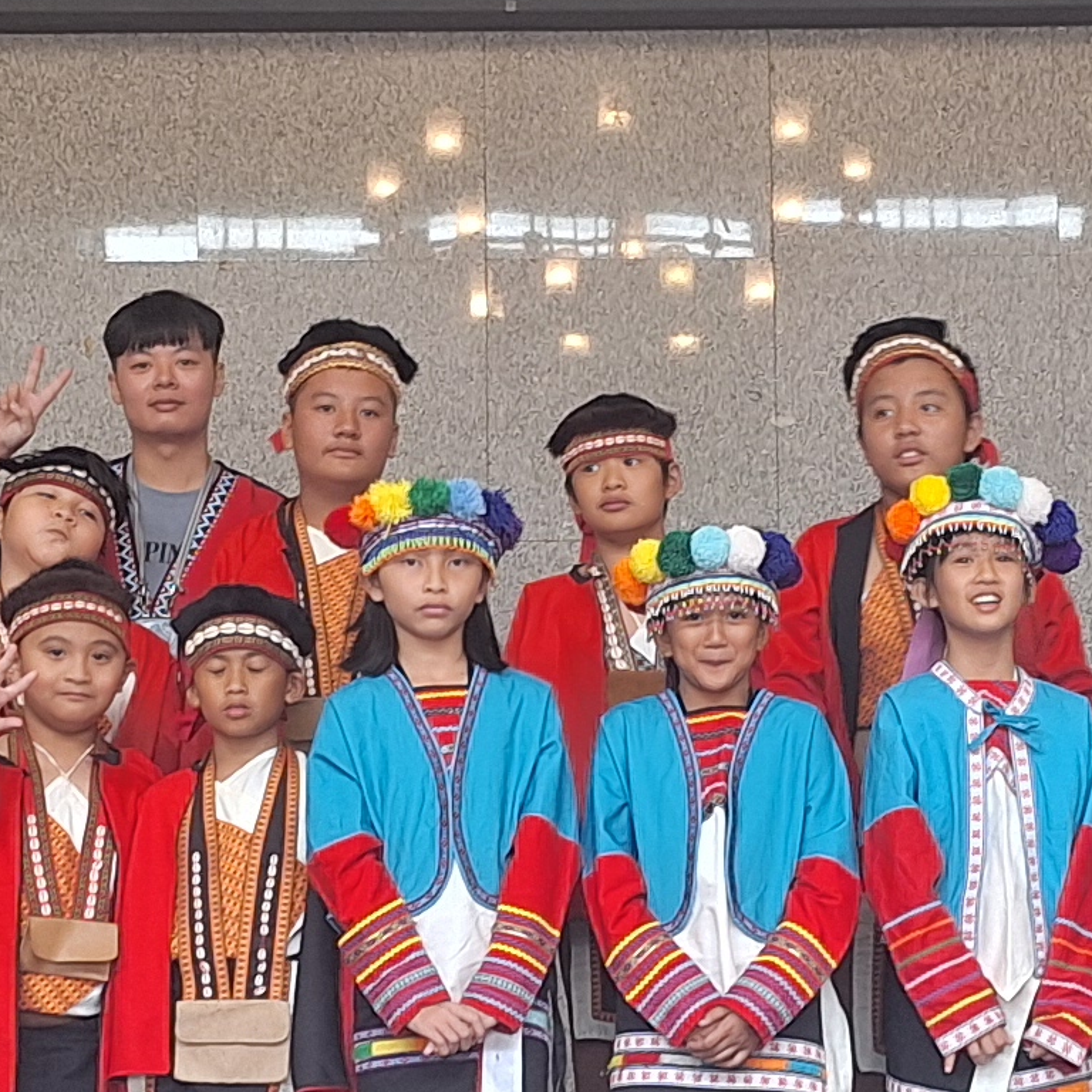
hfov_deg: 16.1
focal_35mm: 108
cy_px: 562
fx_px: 3855
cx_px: 684
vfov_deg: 16.1
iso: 64
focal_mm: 5.54
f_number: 1.8
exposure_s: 1/40
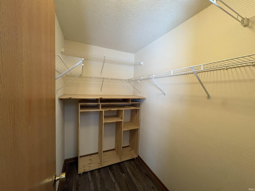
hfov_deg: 102.1
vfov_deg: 85.7
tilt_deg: -3.3
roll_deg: -2.1
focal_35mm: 14
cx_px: 128
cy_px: 96
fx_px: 103
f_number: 2.2
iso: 250
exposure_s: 1/60
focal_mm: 2.22
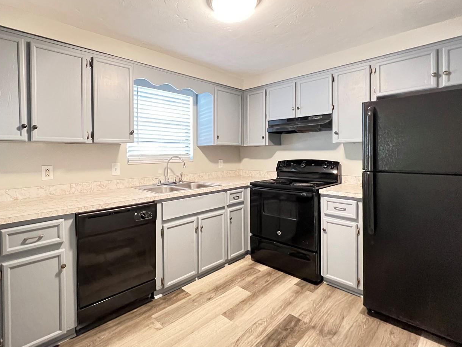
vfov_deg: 74.5
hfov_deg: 90.7
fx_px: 227
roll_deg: +0.3
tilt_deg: -1.2
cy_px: 156
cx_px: 206
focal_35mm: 17
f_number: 1.8
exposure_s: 1/30
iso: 1000
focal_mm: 1.57
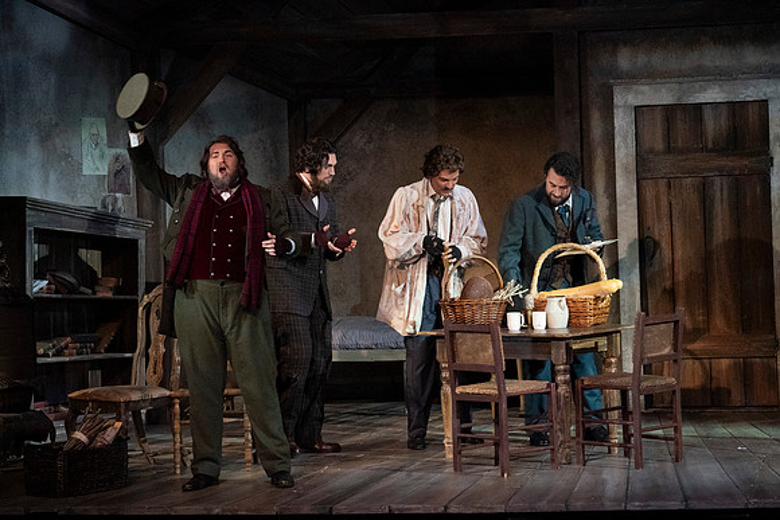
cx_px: 390
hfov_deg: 12.0
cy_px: 260
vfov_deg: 8.0
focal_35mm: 171
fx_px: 3706
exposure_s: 1/320
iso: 16000
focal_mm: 171
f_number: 11
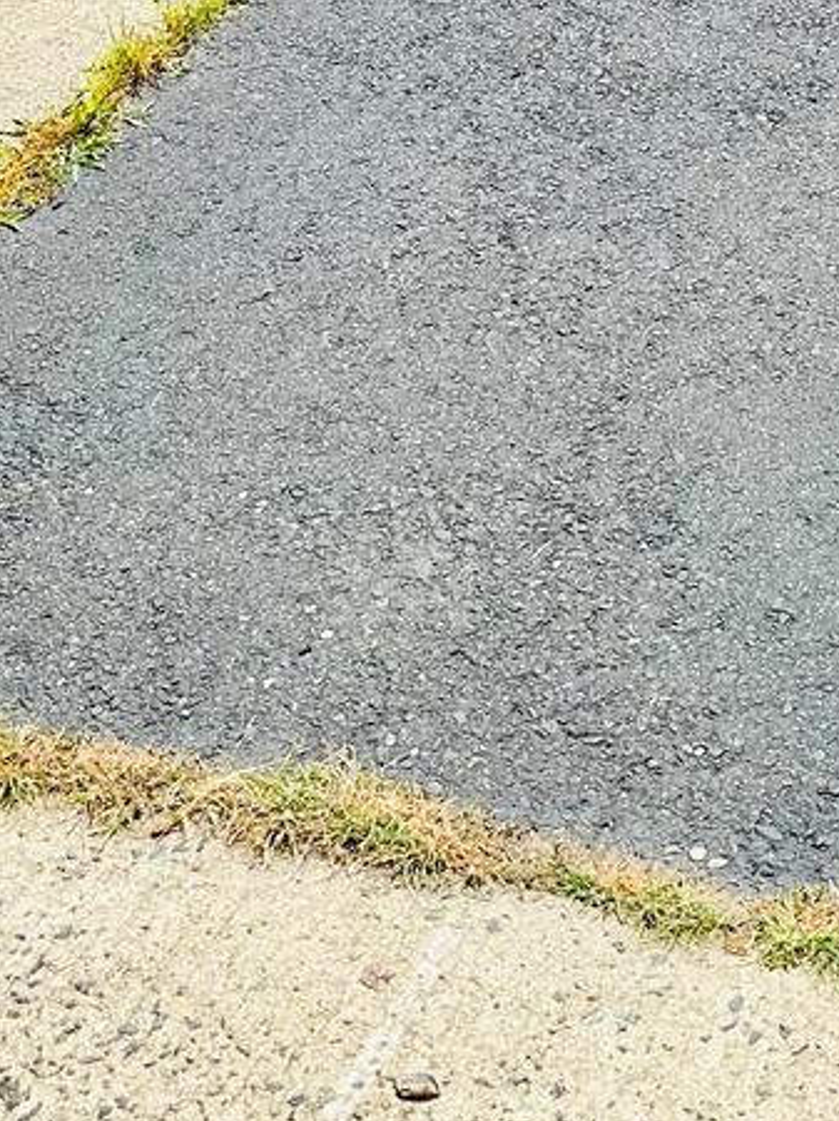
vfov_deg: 20.6
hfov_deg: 17.8
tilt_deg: -8.8
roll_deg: -2.5
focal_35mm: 82
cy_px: -521
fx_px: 2652
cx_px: 675
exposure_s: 1/4184
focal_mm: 6.86
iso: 80
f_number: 1.78
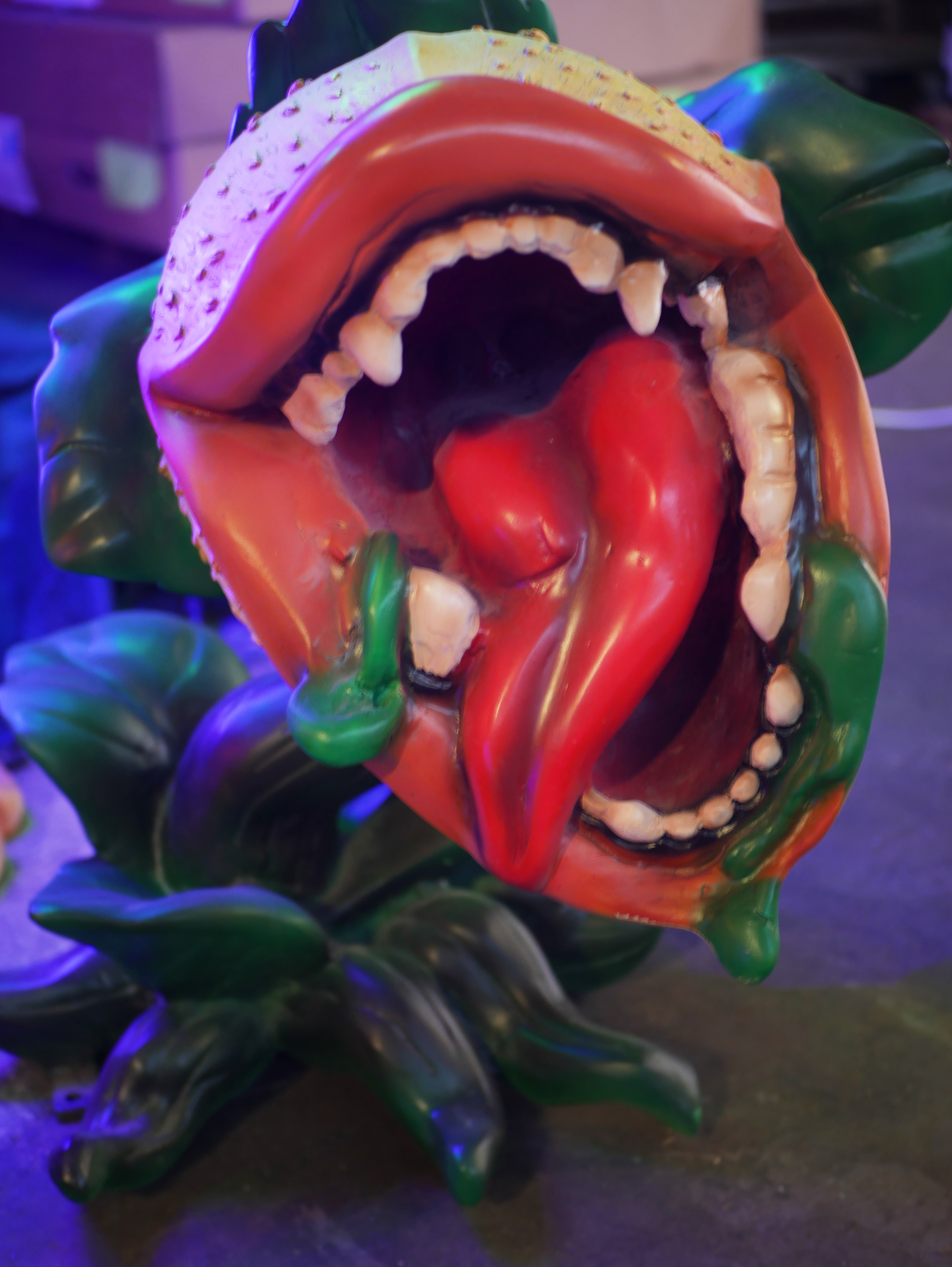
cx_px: 476
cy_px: 634
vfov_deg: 38.2
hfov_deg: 29.1
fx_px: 1832
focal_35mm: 50
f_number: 1.7
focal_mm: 25
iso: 200
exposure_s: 1/8
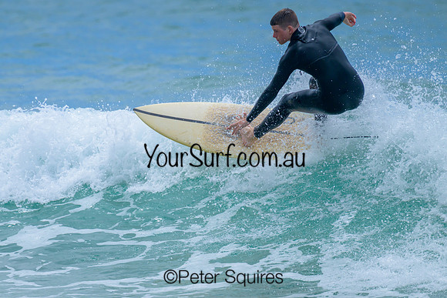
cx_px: 176
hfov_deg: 2.6
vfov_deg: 1.7
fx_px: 9826
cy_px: 211
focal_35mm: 791
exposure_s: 1/2000
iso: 280
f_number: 8
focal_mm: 560
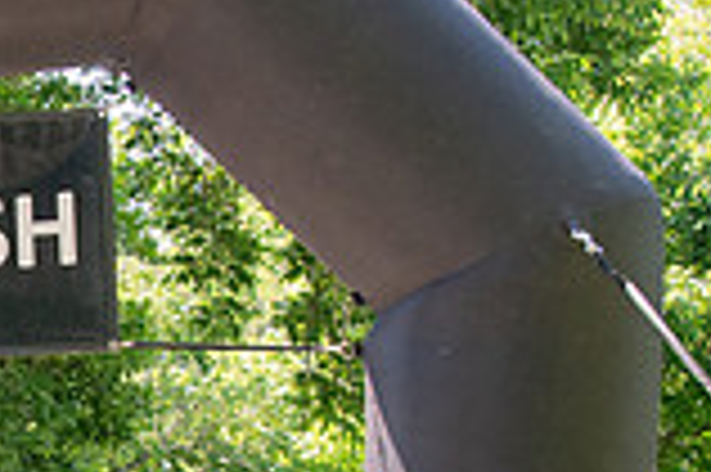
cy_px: 616
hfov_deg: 14.7
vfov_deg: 10.2
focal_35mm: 132
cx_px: -288
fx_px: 2604
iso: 500
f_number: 4
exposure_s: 1/400
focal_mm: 24
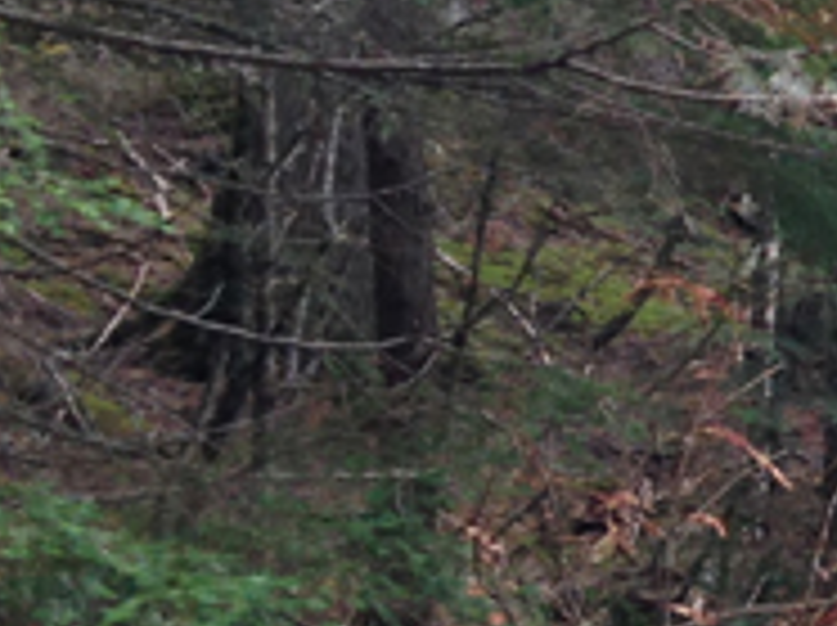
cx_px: 1750
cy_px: 180
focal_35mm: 182
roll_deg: +1.3
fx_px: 4395
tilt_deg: +2.3
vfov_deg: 8.1
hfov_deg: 10.0
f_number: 2.4
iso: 50
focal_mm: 4.12
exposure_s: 1/30
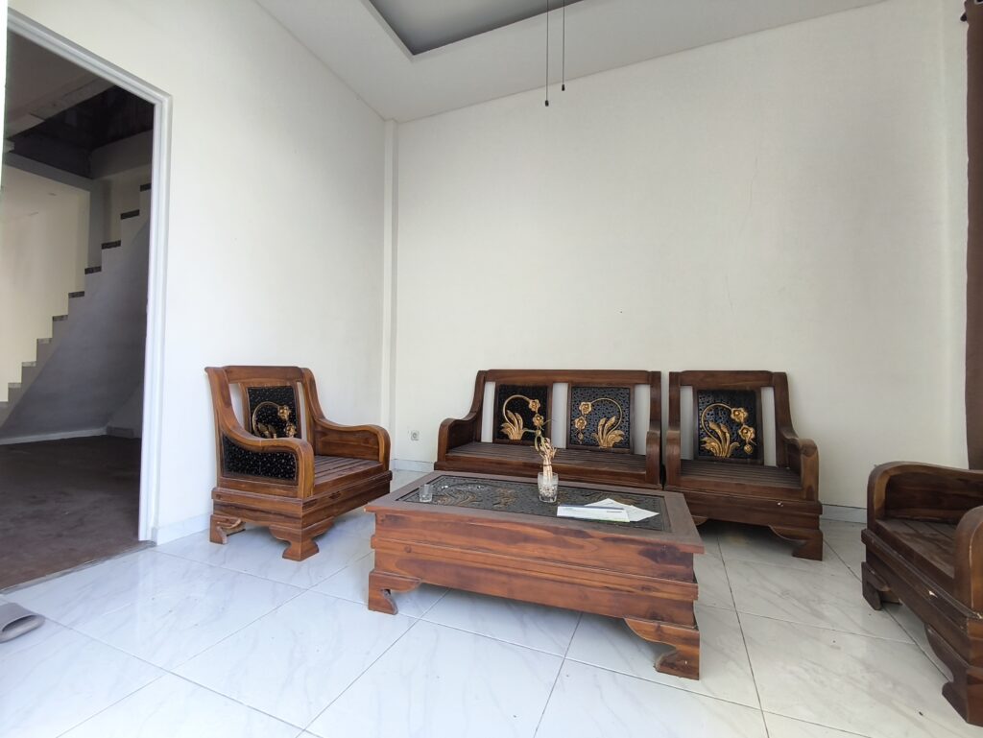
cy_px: 369
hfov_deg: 98.1
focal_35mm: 15
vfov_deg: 81.8
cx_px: 492
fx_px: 426
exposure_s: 1/50
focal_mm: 1.65
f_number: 2.2
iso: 64
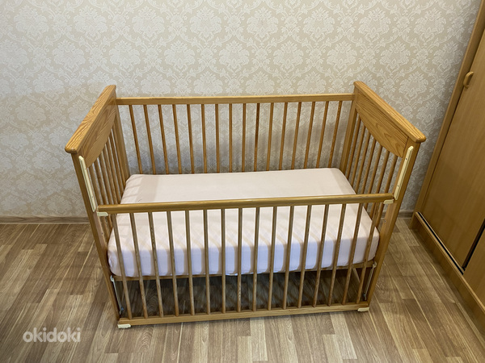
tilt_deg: -34.0
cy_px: 182
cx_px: 242
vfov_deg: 53.1
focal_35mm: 26
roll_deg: -0.9
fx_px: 364
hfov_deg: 67.3
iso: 100
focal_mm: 4.25
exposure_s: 1/50
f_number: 1.8
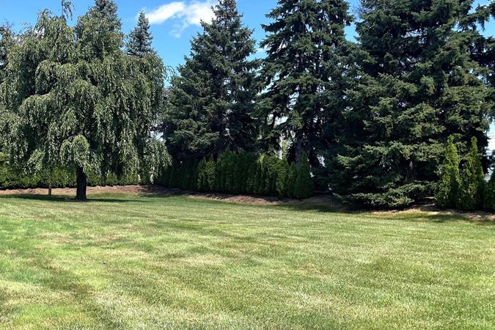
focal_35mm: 41
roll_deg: -0.3
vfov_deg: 32.5
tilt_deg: -2.2
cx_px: 181
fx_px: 564
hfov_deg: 46.9
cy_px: 195
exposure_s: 1/1689
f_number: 1.6
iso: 32
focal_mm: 4.2
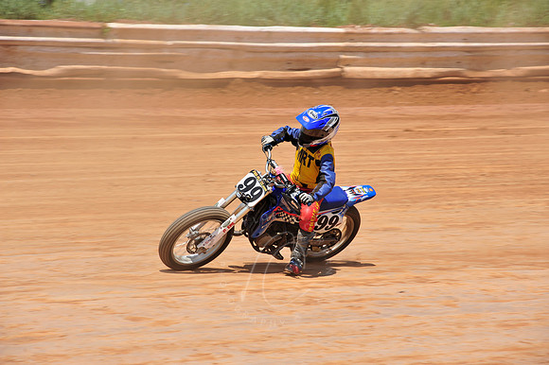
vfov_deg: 8.1
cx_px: 274
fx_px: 2591
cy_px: 182
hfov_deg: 12.1
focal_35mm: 170
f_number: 10
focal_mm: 170
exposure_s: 1/400
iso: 200
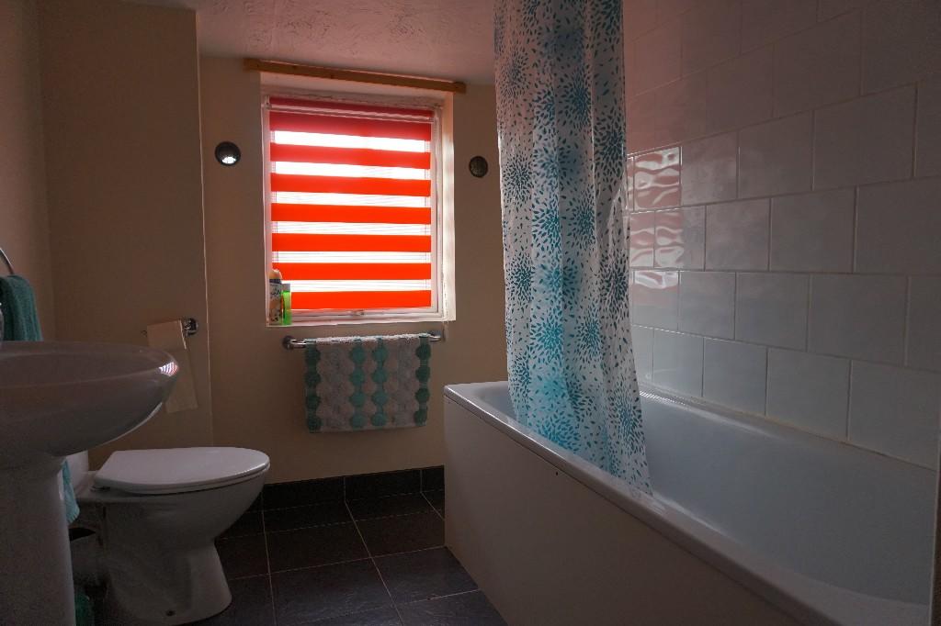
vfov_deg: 53.1
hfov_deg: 73.8
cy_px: 313
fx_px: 627
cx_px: 470
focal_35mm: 24
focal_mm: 16
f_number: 4
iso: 640
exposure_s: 1/160
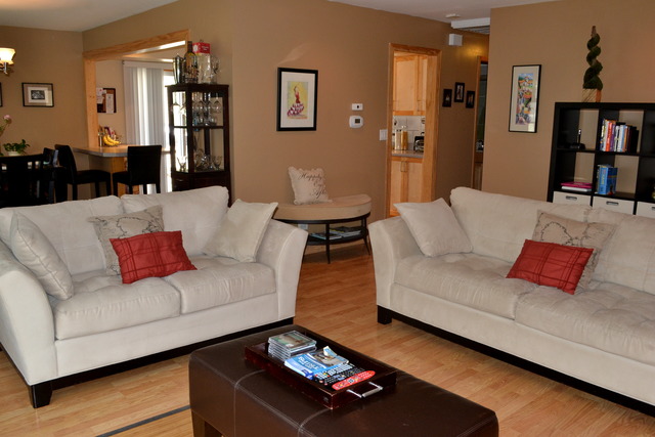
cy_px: 218
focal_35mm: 30
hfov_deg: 61.9
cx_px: 328
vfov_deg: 43.6
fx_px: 546
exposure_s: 1/60
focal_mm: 20
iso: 720
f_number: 8
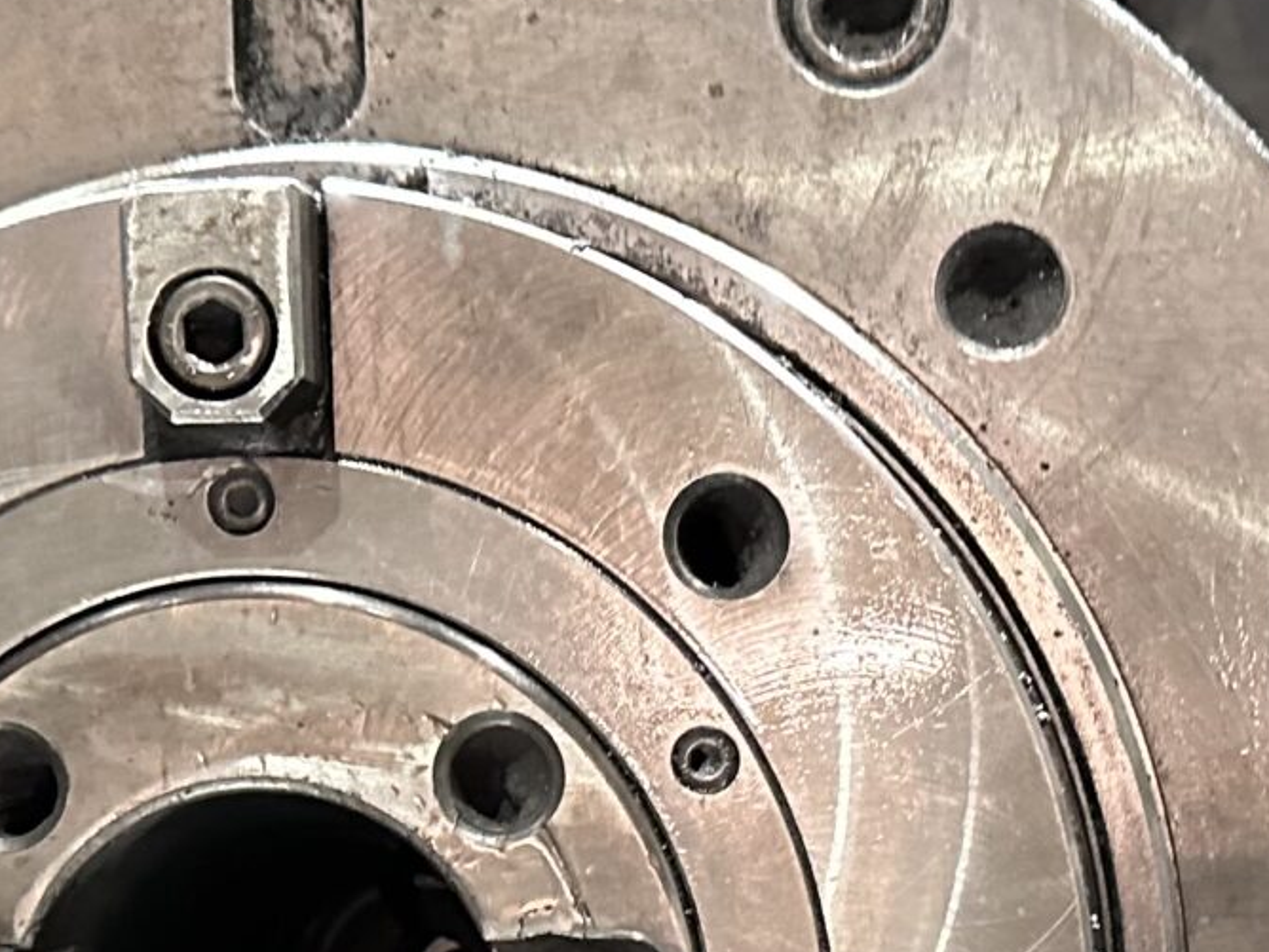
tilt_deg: -4.2
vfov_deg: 15.6
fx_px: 3373
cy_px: 1036
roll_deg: +1.5
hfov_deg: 21.3
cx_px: 743
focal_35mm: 92
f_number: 1.78
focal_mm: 6.86
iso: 1000
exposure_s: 1/33
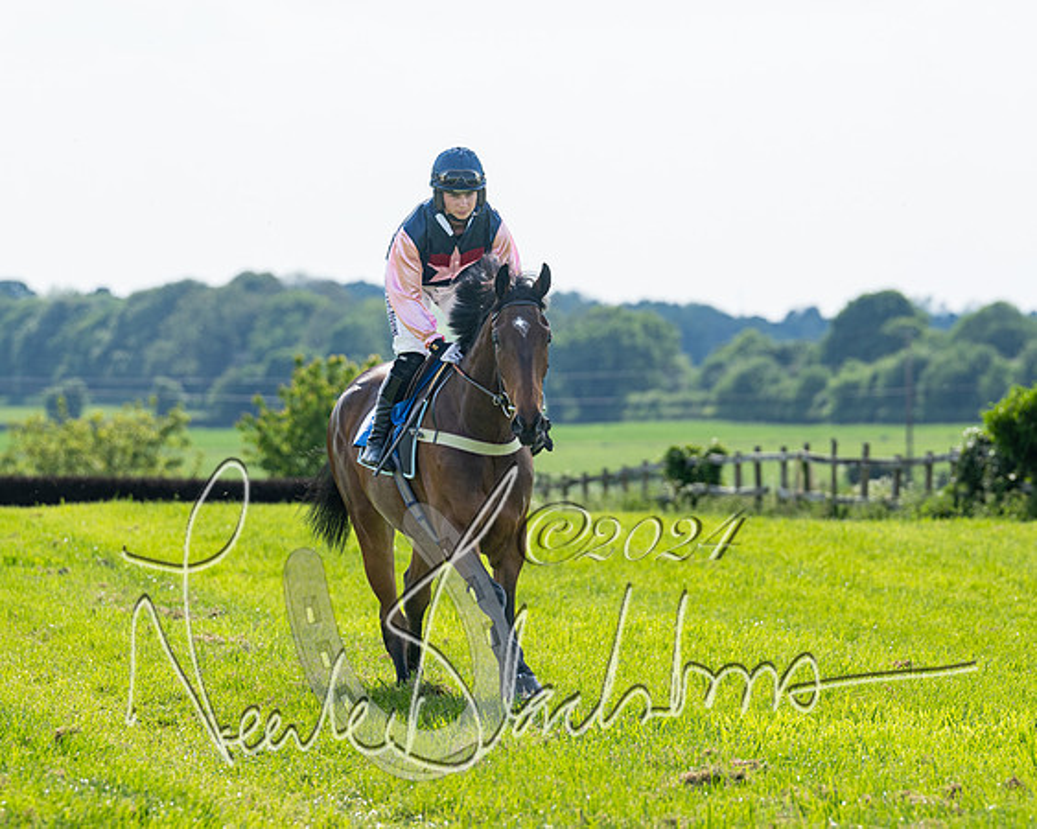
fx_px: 8853
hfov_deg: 6.7
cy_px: 336
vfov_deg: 5.4
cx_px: 514
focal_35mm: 289
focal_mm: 200
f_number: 5
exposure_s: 1/1600
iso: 200
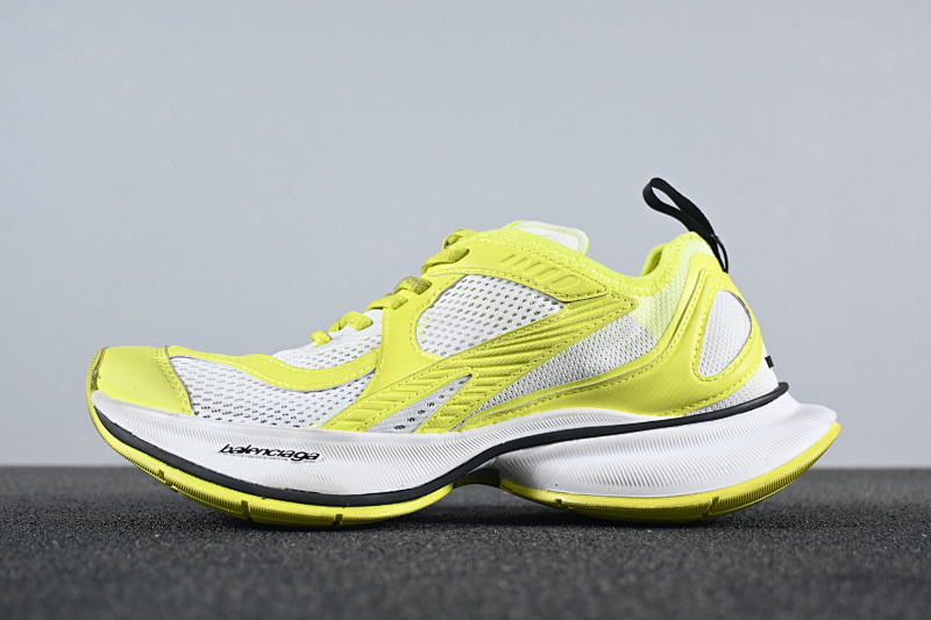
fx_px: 1551
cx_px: 466
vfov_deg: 22.6
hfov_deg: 33.4
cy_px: 310
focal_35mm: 60
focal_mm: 40
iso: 1000
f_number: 5.6
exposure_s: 1/125
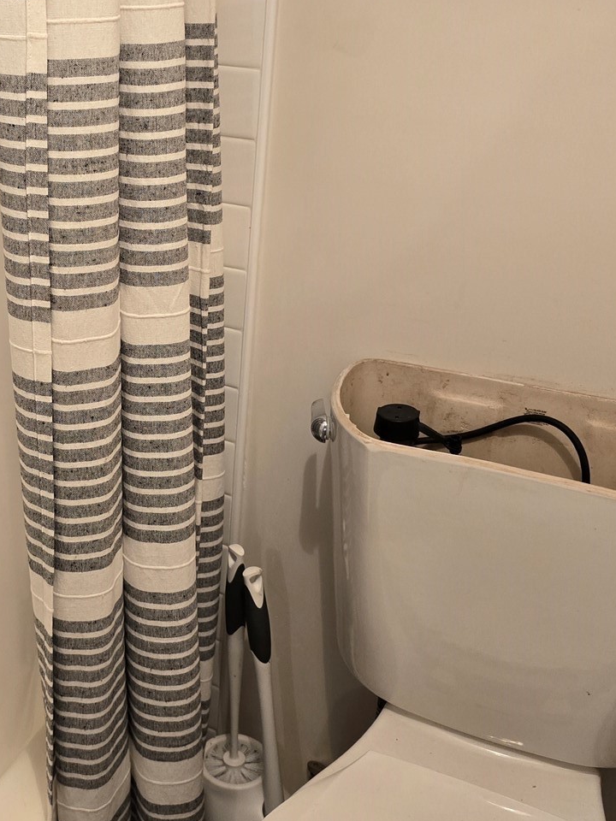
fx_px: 1091
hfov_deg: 30.5
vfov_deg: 41.1
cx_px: 100
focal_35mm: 46
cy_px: 334
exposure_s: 1/120
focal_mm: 6.3
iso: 400
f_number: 1.7
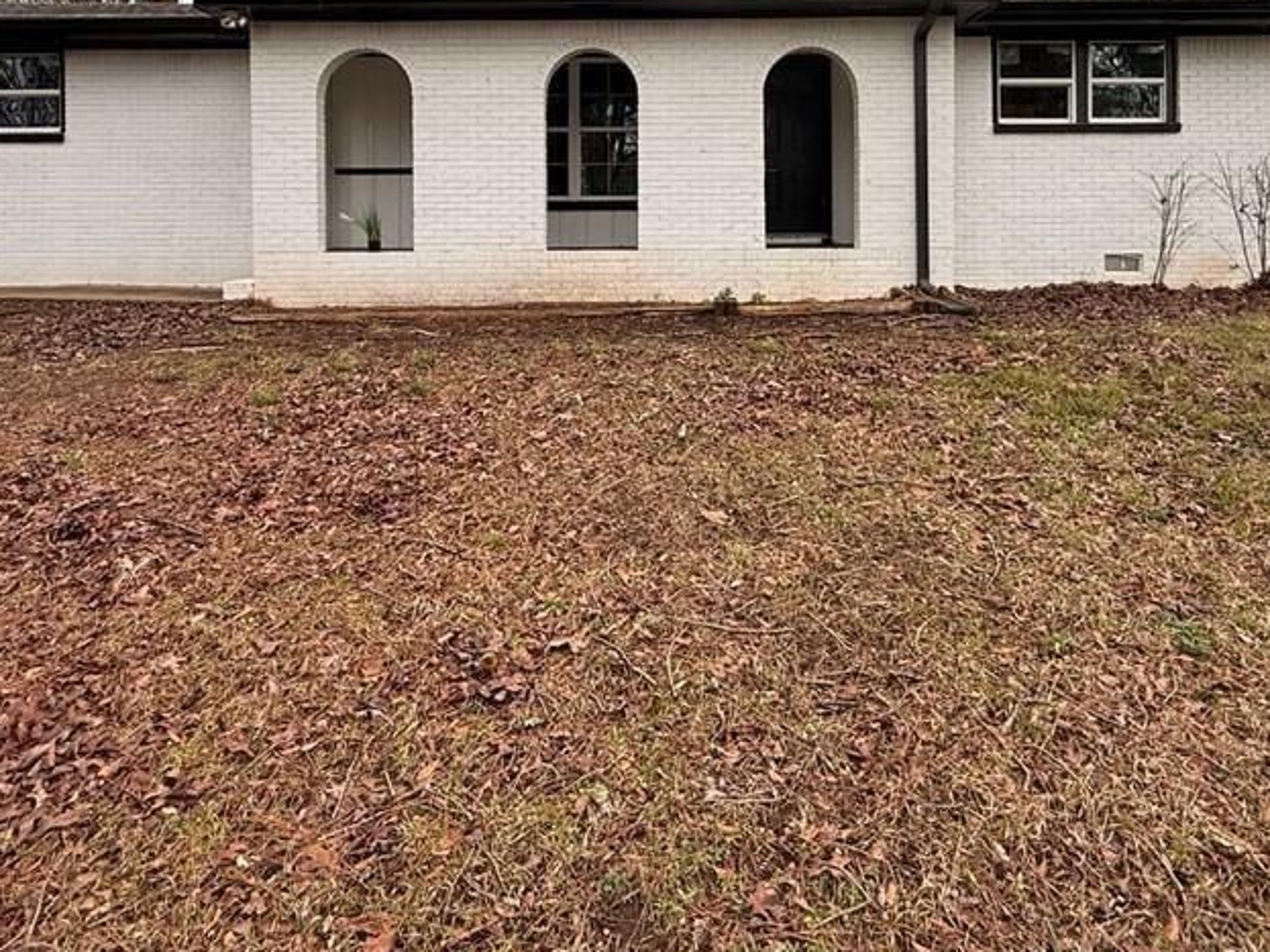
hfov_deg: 73.9
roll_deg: +0.4
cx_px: 675
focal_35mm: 23
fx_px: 844
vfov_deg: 55.9
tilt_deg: +1.4
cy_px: 234
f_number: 2.2
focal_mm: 2.22
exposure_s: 1/269
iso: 64
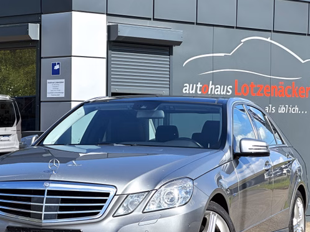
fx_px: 1111
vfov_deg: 11.9
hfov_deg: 15.9
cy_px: 177
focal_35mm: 124
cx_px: 119
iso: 32
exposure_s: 1/451
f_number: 2.8
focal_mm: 9
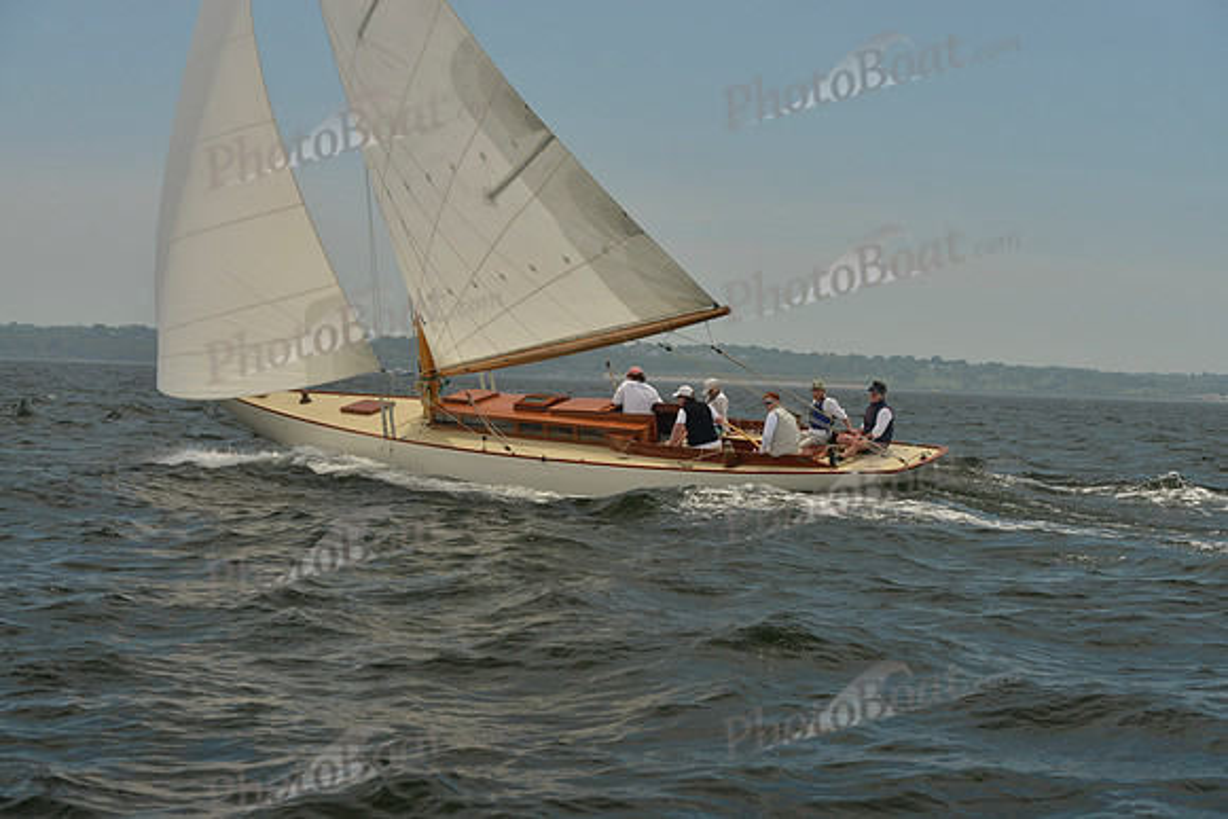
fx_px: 2388
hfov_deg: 28.8
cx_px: 614
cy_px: 410
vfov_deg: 19.5
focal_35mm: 70
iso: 280
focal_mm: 70
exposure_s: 1/800
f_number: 8
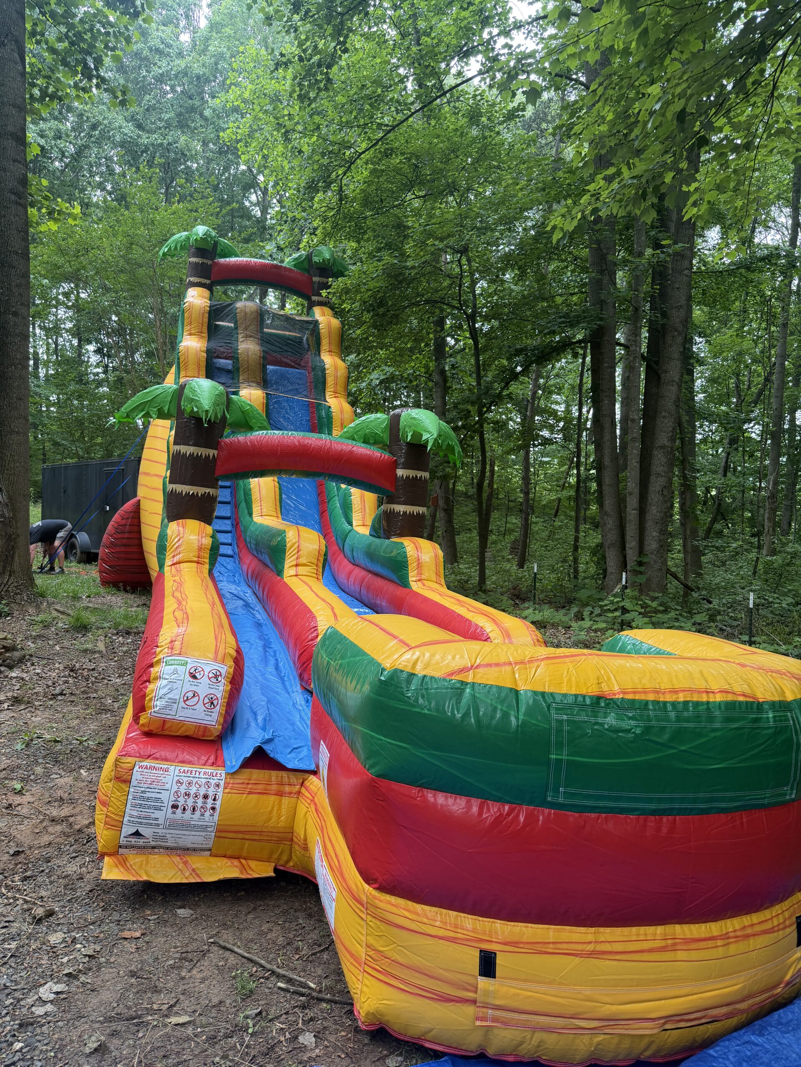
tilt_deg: -5.2
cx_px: 400
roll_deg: -1.2
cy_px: 534
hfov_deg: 56.8
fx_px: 740
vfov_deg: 71.6
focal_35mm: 24
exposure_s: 1/121
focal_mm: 6.76
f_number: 1.78
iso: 125
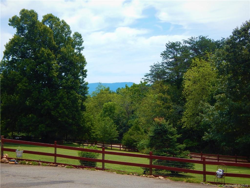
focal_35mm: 48
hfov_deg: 39.7
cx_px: 125
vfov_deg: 30.3
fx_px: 347
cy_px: 94
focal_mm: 8.6
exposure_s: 1/1250
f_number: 3.7
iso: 125
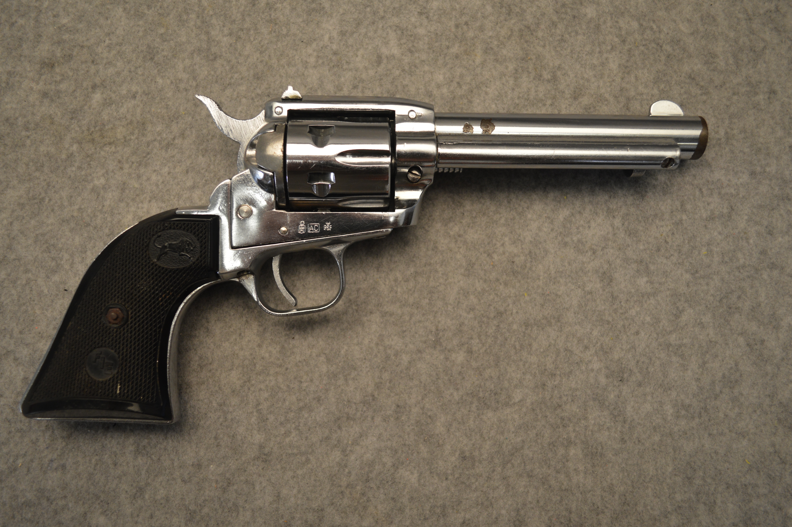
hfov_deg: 62.0
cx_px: 396
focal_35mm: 30
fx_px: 659
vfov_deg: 43.5
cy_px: 264
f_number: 3.8
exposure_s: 1/50
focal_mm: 20
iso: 400
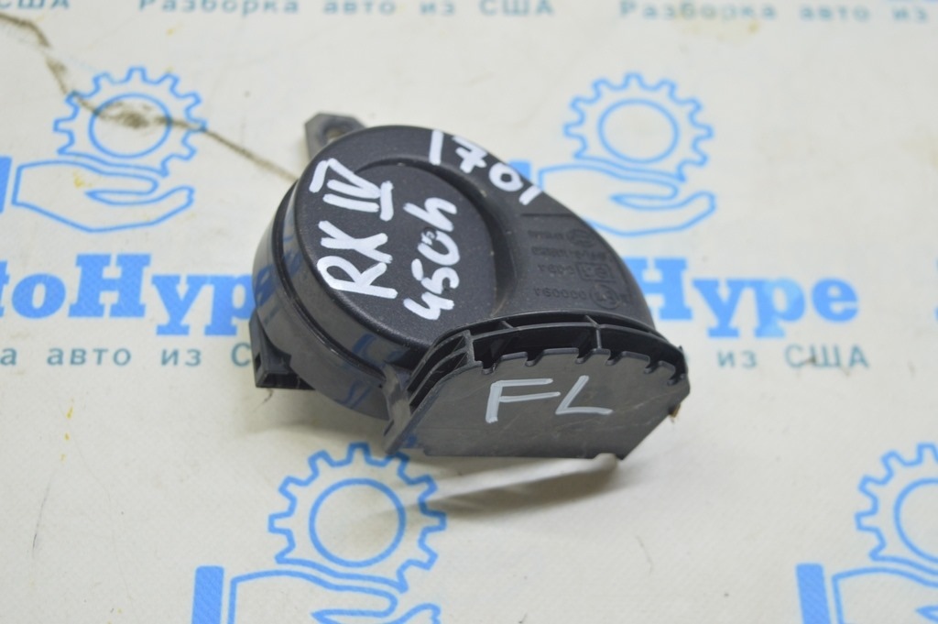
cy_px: 312
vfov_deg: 23.7
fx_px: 1484
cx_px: 469
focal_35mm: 57
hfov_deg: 35.1
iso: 400
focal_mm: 38
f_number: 5.6
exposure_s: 1/20
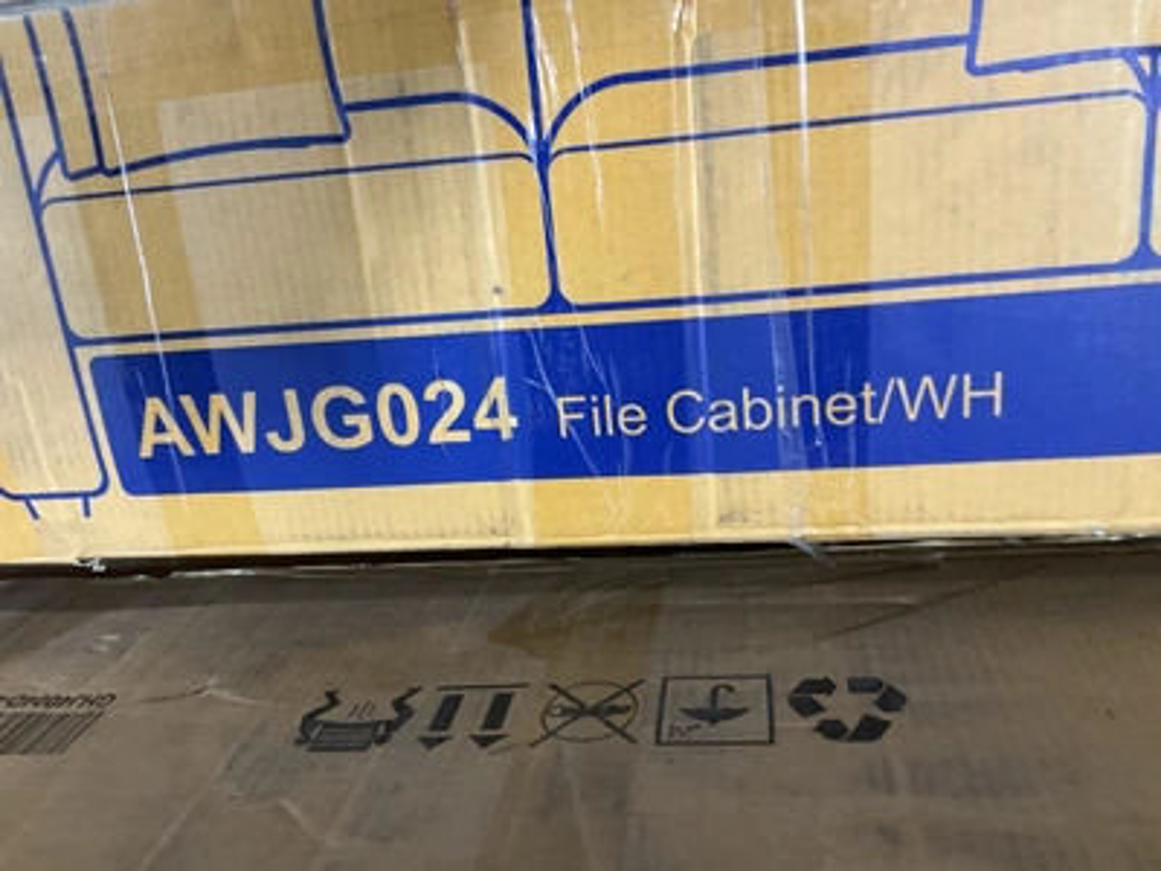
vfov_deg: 48.2
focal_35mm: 29
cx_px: 580
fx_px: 973
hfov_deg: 61.7
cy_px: 436
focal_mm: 3
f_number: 1.8
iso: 250
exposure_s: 1/30
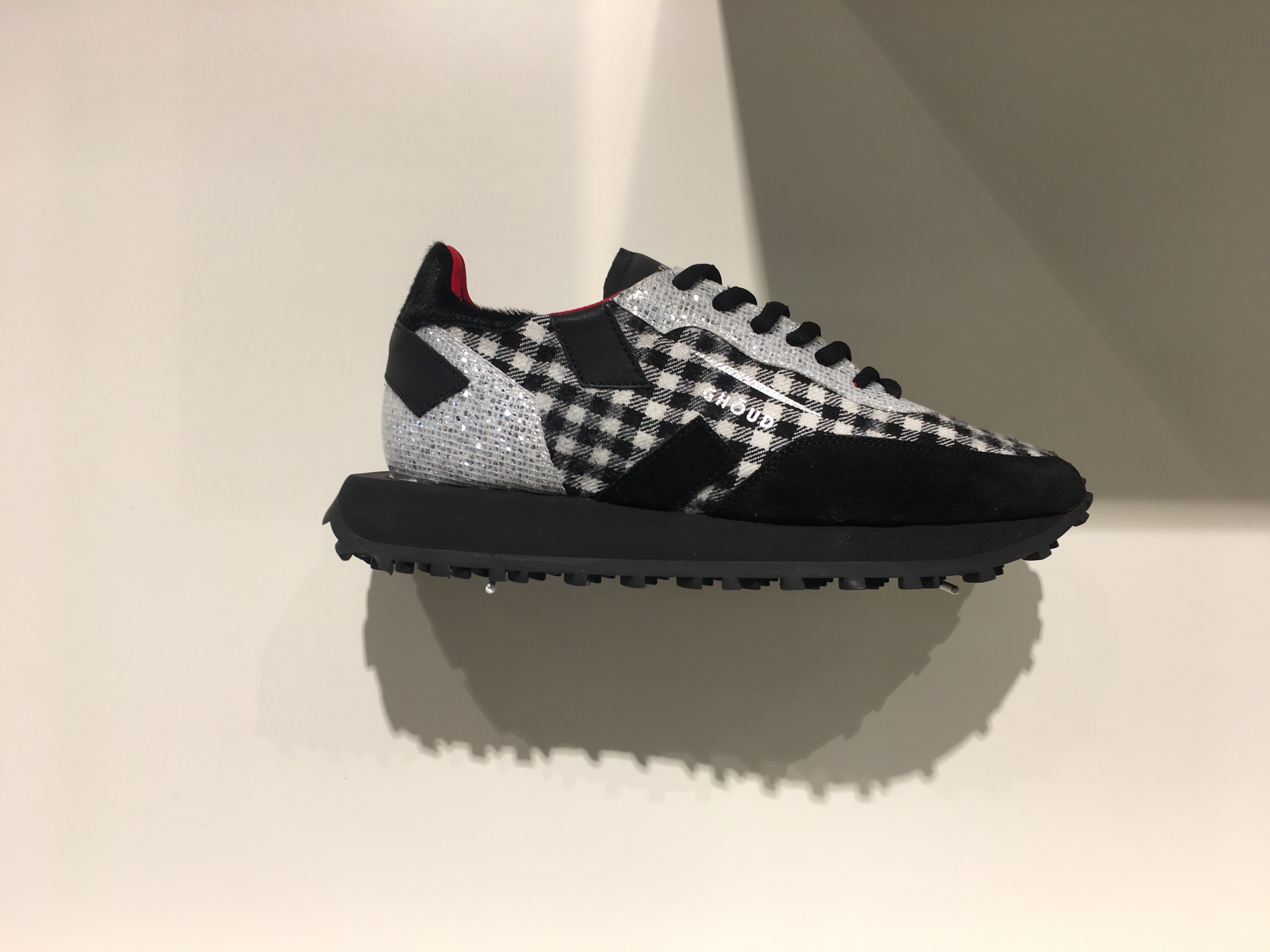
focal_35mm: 29
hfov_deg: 61.7
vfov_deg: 48.2
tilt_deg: -0.6
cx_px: 635
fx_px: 1064
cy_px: 476
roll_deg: -0.6
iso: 25
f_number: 2.2
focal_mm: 4.15
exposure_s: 1/50
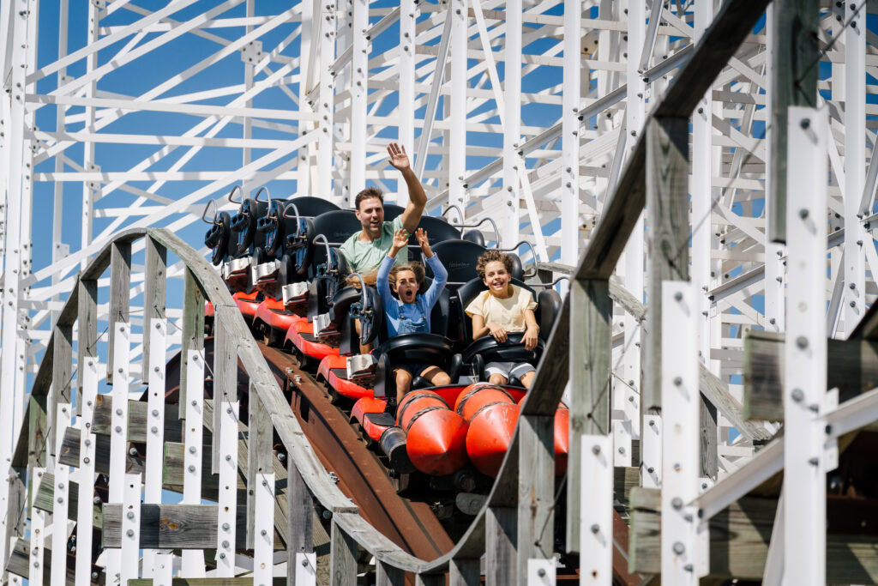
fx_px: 4878
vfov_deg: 6.9
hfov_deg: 10.3
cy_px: 293
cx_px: 439
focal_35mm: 200
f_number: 5.6
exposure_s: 1/5000
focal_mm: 200
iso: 500
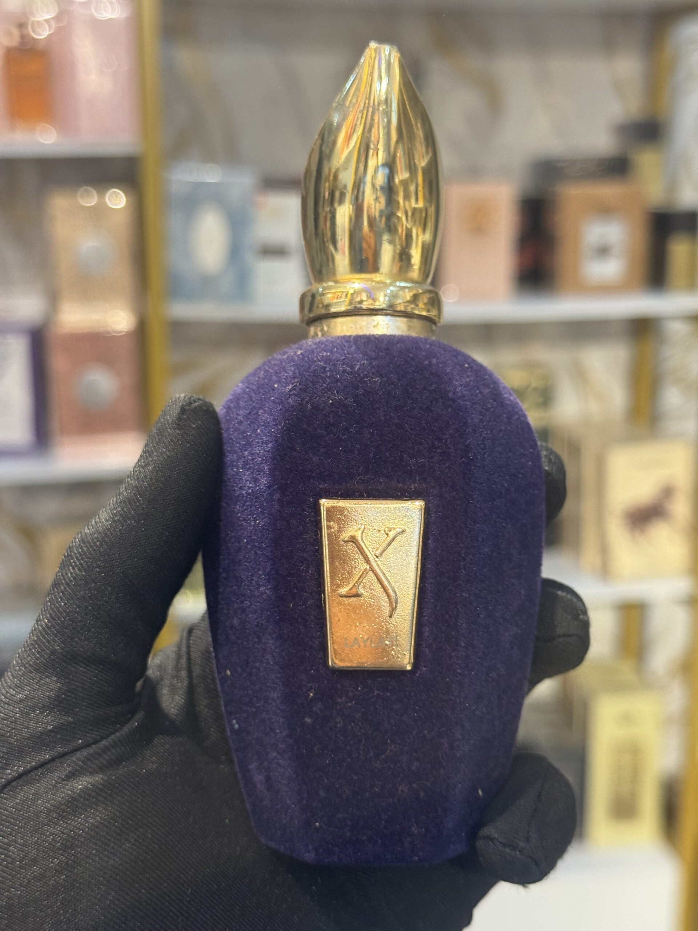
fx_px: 1291
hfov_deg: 30.3
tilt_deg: -12.9
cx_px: 349
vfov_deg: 39.7
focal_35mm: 48
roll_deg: -0.6
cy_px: 466
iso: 250
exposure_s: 1/33
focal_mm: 6.76
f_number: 1.78
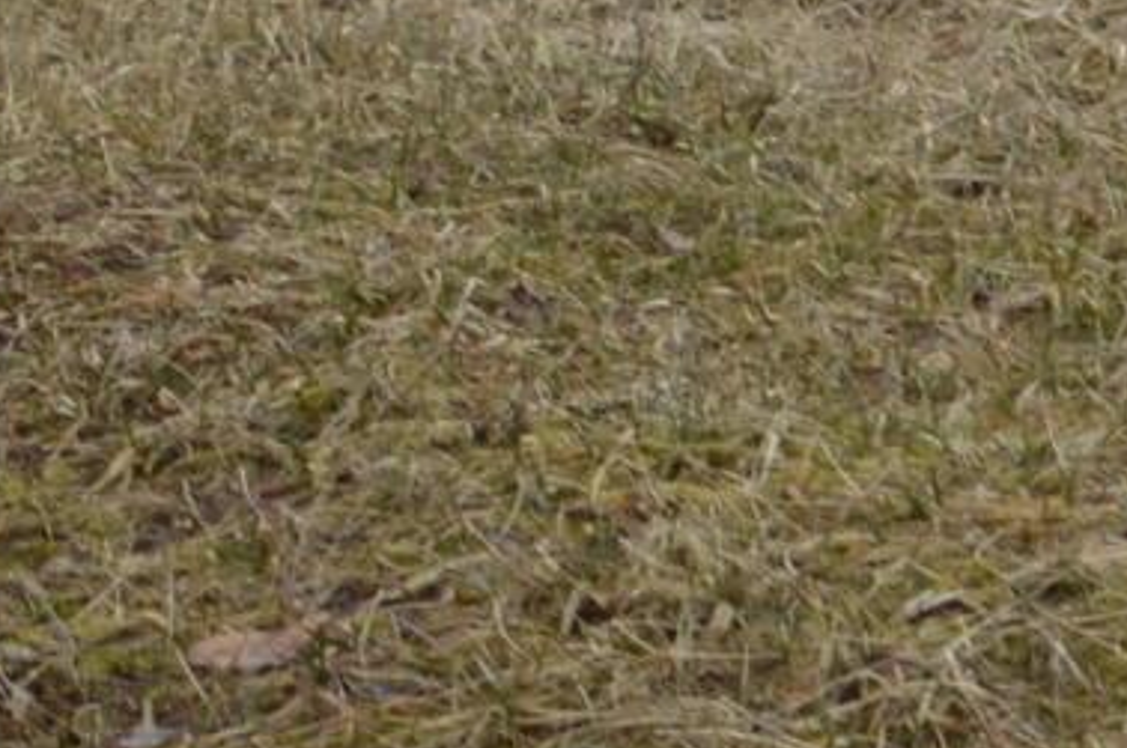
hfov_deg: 6.1
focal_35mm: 333
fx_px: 10411
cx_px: -480
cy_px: -1684
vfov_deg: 4.0
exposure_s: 1/160
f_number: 6.3
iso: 100
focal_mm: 28
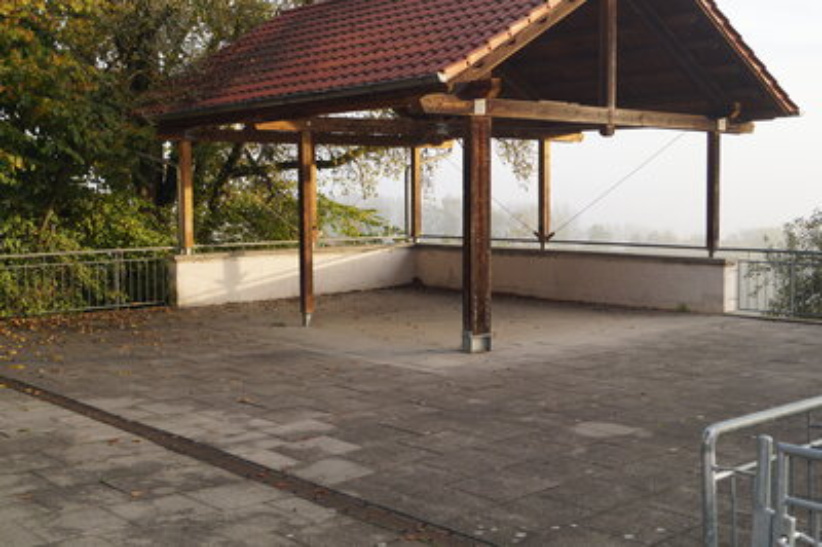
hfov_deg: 46.4
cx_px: 411
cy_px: 274
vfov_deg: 31.8
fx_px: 958
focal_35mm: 42
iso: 100
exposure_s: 1/100
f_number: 5.6
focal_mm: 28
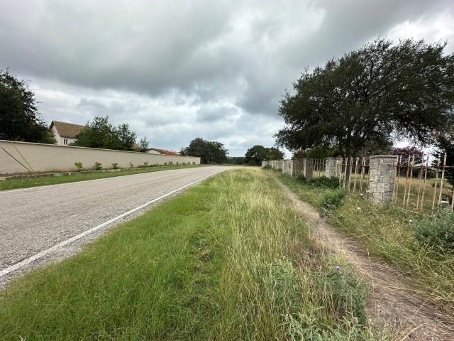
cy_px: 170
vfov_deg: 85.7
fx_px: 184
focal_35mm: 14
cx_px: 227
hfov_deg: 102.1
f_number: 2.2
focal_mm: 2.22
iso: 40
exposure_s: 1/1043
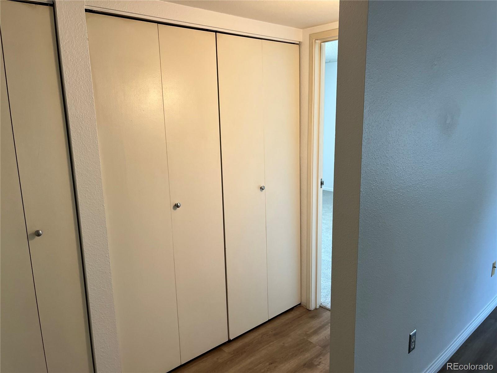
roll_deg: +1.1
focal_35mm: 26
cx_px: 248
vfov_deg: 53.1
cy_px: 186
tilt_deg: -9.5
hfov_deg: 67.3
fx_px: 373
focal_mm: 5.1
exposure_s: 1/120
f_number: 1.6
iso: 100
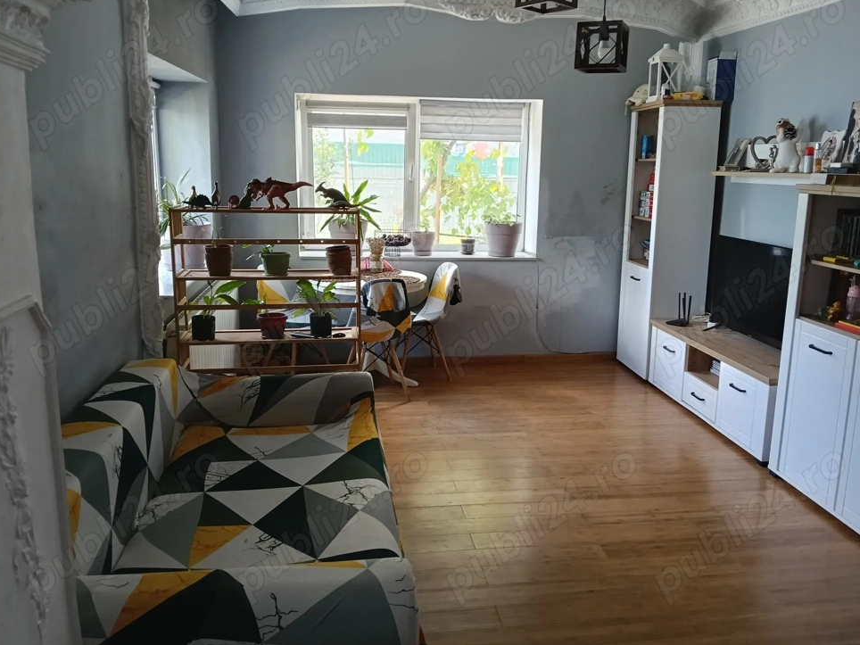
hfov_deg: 63.4
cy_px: 311
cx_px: 435
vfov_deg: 49.7
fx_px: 696
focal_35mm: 28
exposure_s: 1/33.3
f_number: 1.8
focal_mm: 3.98
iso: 320
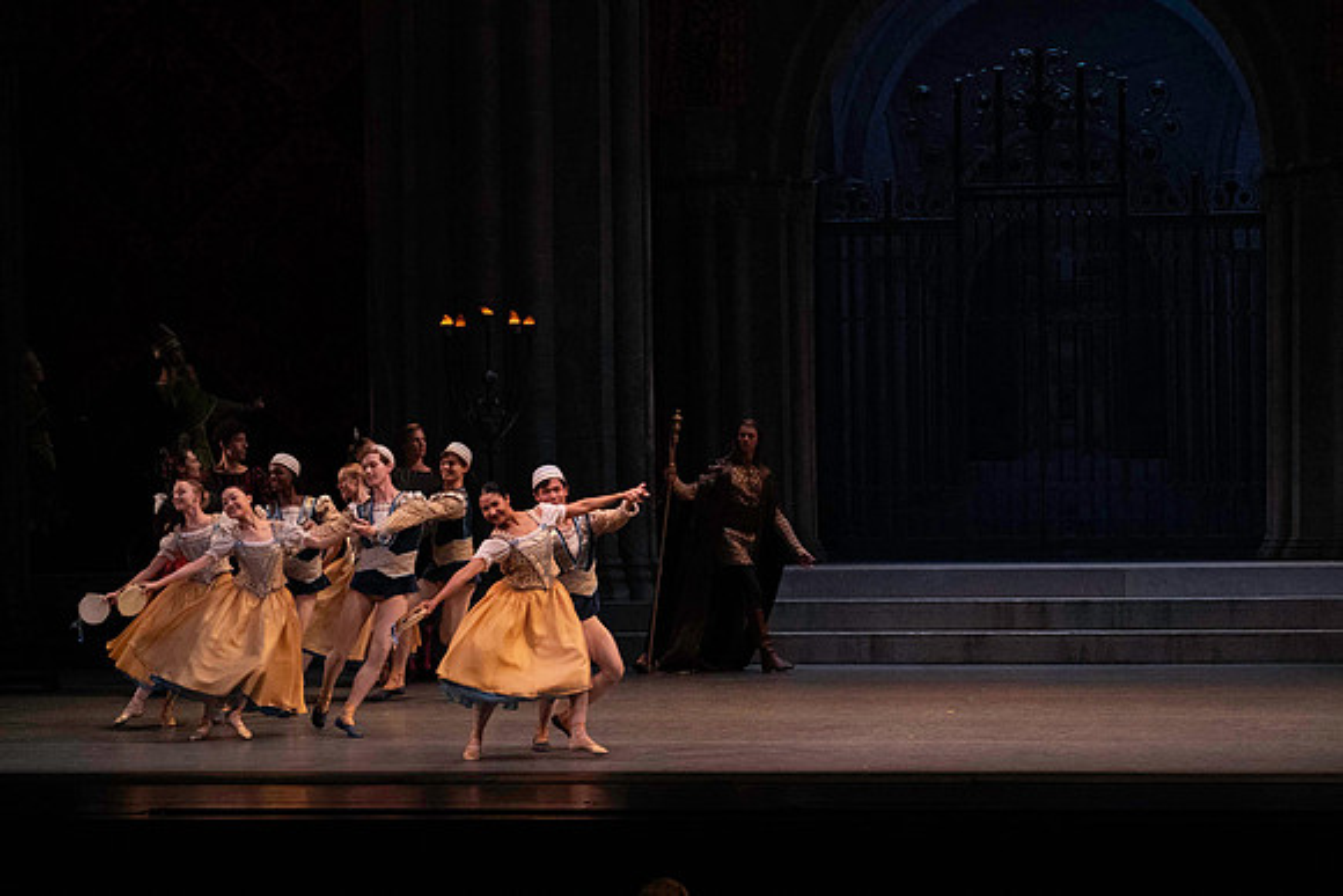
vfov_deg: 11.7
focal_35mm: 117
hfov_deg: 17.5
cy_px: 448
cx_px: 672
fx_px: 4366
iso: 12800
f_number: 7.1
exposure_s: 1/400
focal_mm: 117
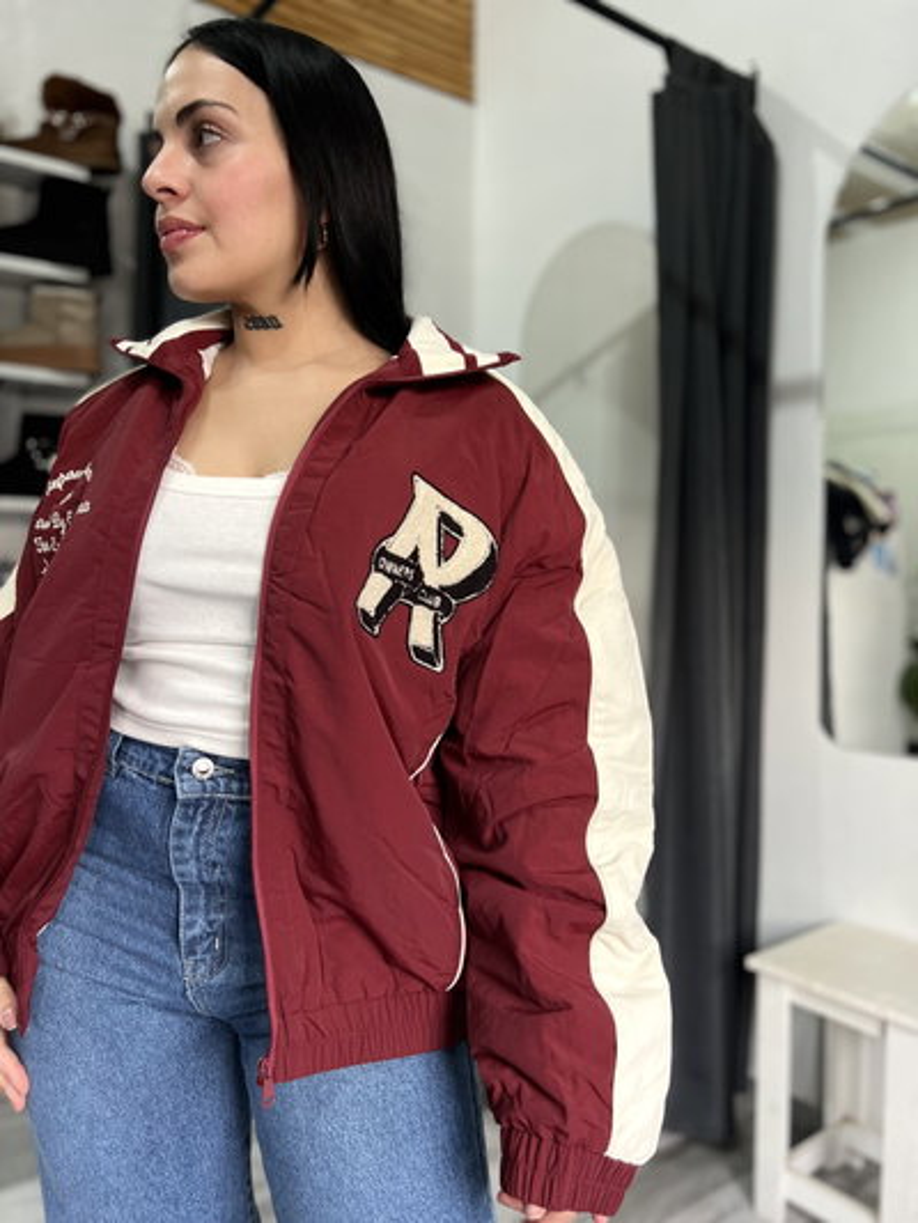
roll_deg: +0.4
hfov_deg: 53.1
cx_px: 459
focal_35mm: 26
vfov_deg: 67.3
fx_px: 919
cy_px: 612
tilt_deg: -2.6
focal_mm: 5.7
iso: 125
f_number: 1.5
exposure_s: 1/50
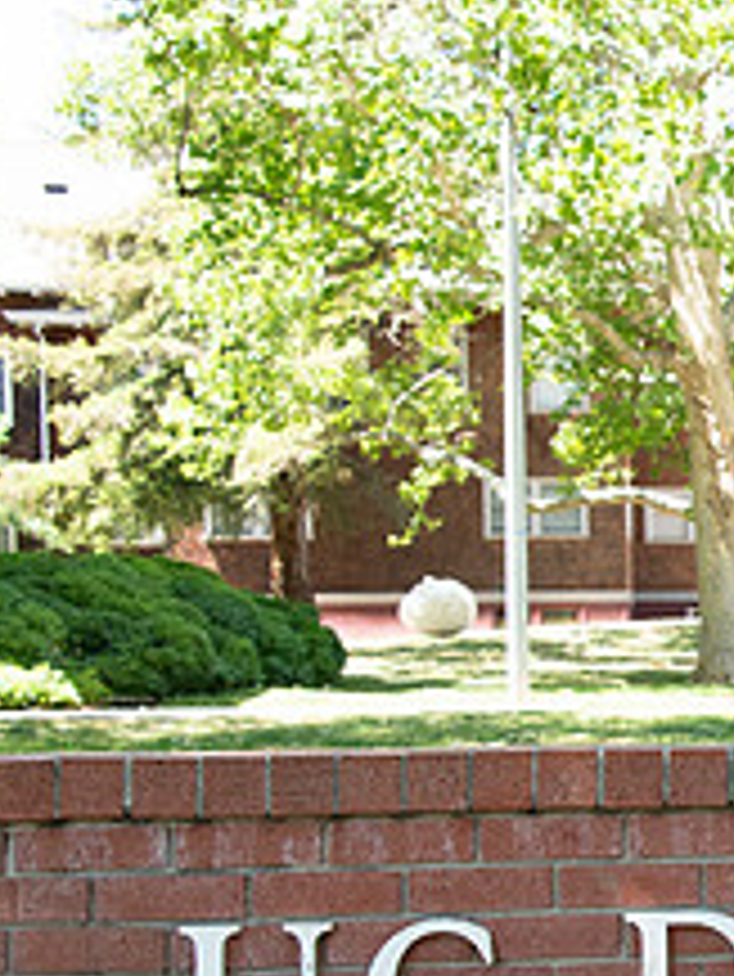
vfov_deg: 18.1
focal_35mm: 108
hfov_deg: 12.9
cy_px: 681
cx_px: 1130
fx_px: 3050
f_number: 5.6
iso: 640
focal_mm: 42
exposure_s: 1/400
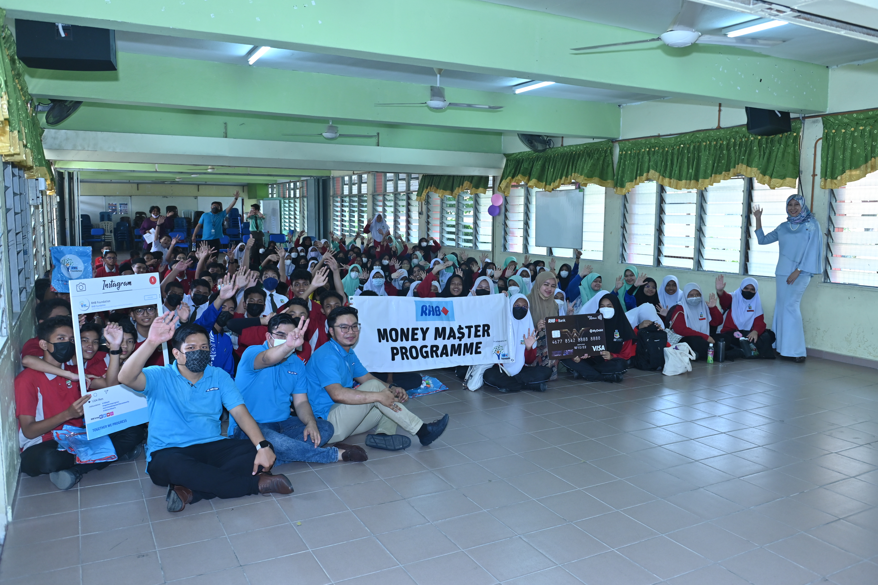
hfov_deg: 65.5
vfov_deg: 46.4
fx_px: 683
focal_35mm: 28
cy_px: 292
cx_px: 439
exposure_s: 1/125
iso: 1000
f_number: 3.5
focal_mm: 28
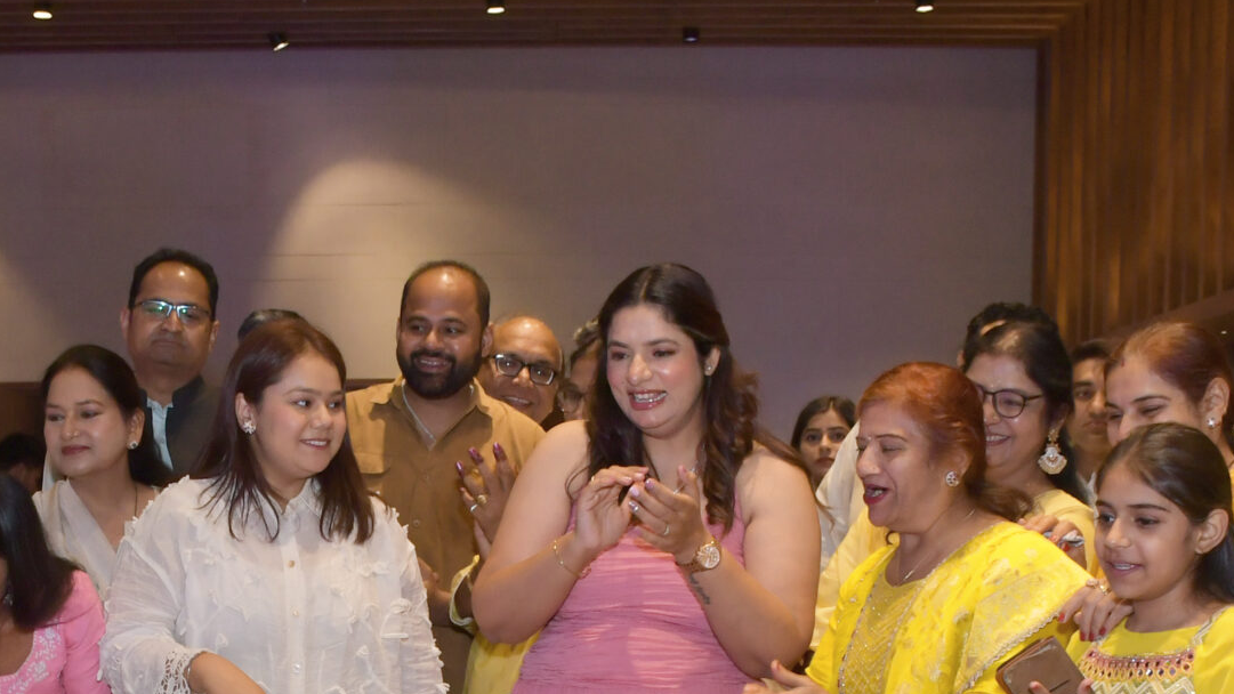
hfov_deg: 31.1
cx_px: 390
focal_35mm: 67
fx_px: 2192
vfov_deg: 16.7
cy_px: 959
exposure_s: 1/160
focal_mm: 18
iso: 640
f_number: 6.3
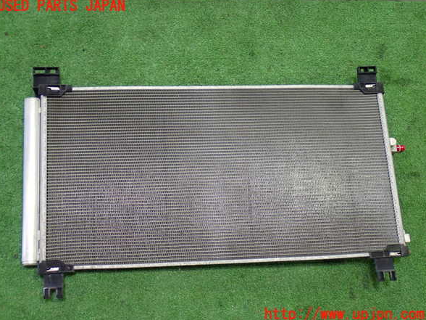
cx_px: 211
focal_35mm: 48
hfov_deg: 39.7
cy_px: 160
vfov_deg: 30.3
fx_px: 591
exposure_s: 1/50
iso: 640
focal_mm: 8.4
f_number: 3.1
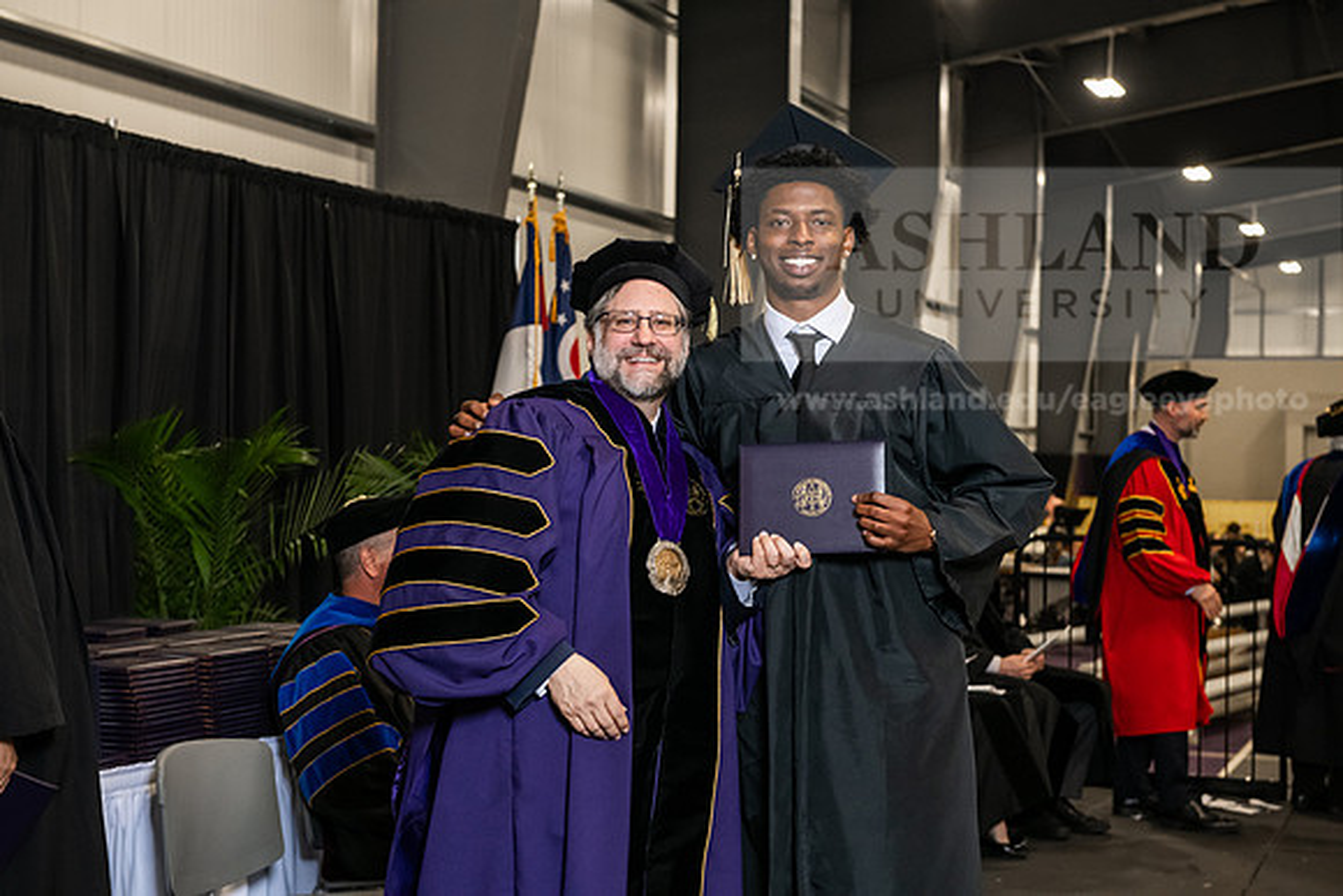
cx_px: 672
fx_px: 2239
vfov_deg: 22.6
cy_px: 448
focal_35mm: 60
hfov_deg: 33.4
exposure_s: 1/200
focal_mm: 60
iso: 2500
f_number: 5
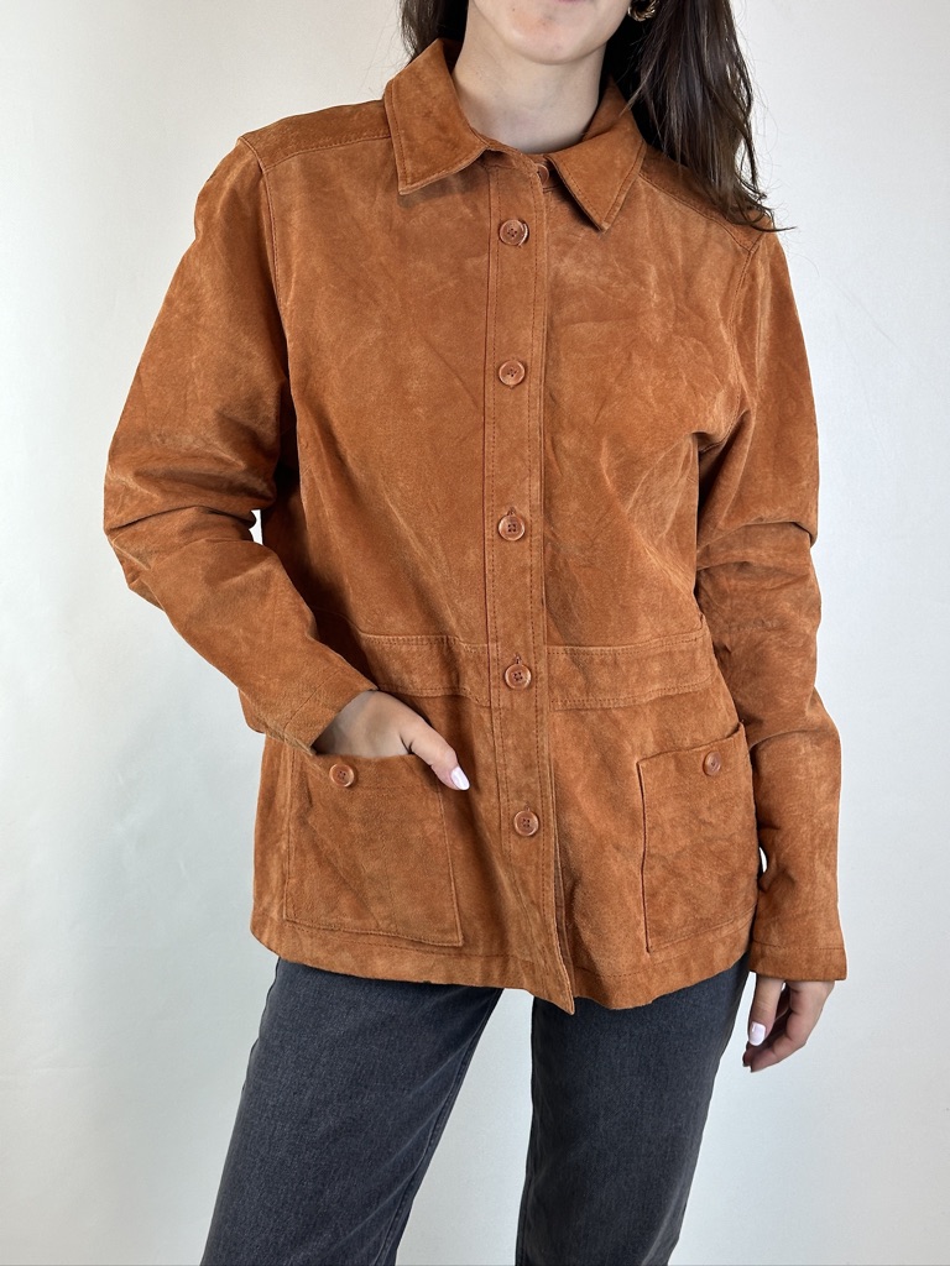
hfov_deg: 30.3
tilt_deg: -8.2
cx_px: 475
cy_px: 633
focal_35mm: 48
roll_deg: +1.1
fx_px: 1756
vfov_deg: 39.7
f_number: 1.78
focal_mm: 6.86
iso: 64
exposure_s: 1/142
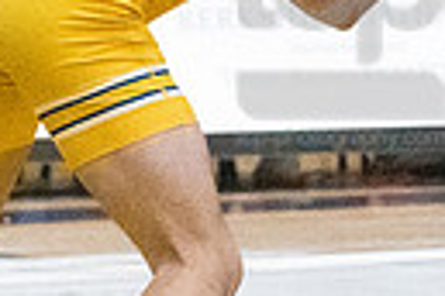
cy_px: 28
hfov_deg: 2.9
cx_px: 342
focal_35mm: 706
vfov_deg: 1.9
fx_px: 8726
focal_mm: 105
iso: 8000
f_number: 4.5
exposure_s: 1/1000
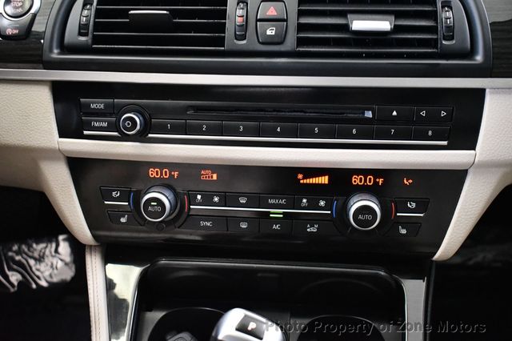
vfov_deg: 31.2
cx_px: 256
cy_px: 170
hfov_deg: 45.5
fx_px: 611
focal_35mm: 43
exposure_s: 1/60
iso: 6400
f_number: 4.2
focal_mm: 29
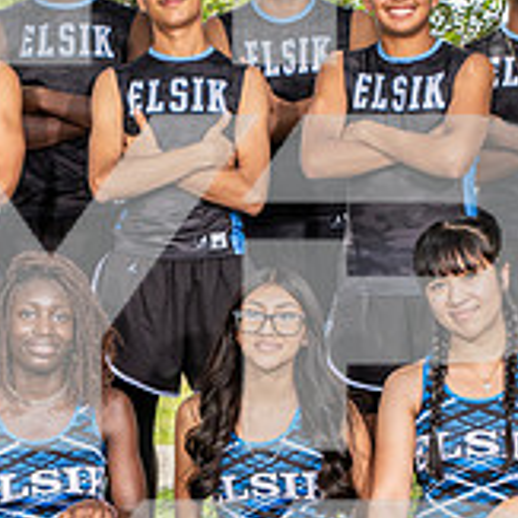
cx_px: 181
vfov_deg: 14.4
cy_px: 284
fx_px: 2049
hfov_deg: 14.4
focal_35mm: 121
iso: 250
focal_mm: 40
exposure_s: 1/400
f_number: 6.3
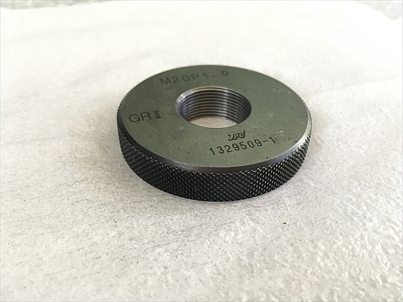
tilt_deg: -42.4
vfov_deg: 48.2
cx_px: 202
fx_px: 338
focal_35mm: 29
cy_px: 151
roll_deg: -2.5
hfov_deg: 61.7
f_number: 2.2
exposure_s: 1/30
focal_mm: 4.15
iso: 80
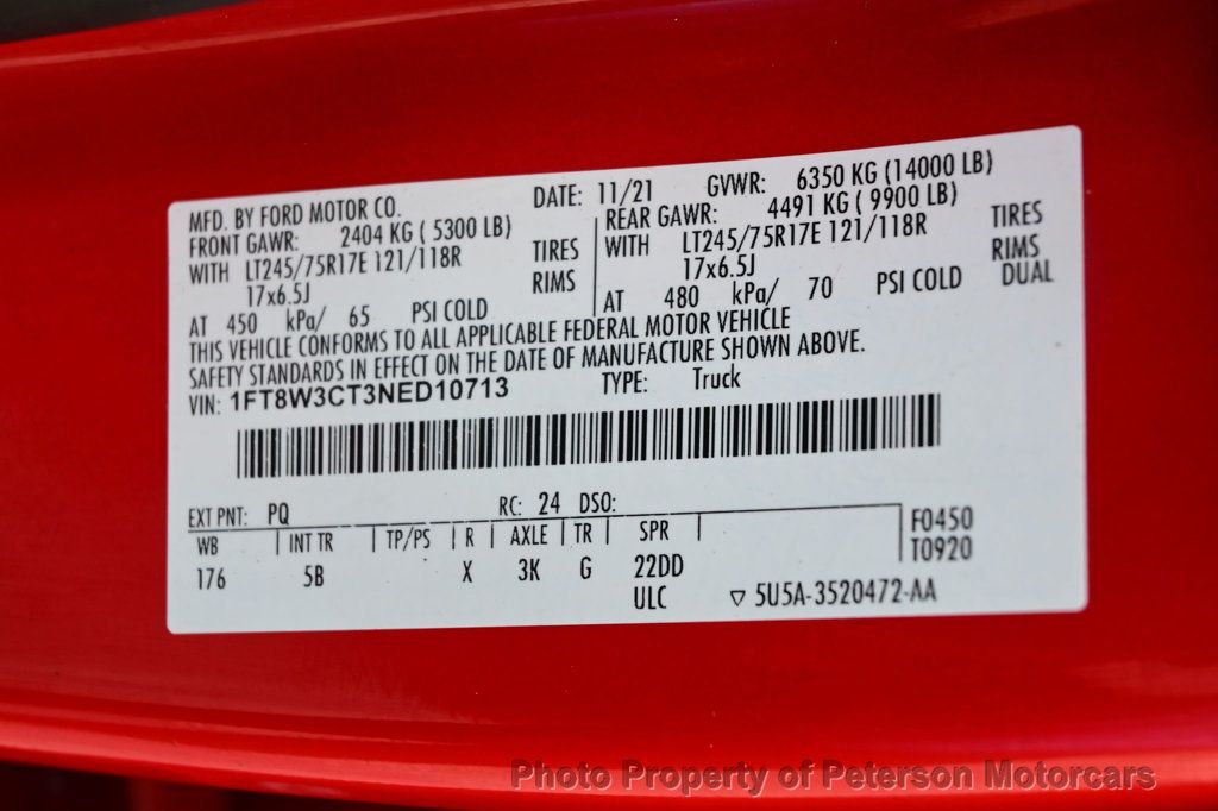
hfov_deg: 31.9
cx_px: 609
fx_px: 2131
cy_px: 406
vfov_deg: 21.6
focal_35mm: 63
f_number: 5.6
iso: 200
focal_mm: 42
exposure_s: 1/60
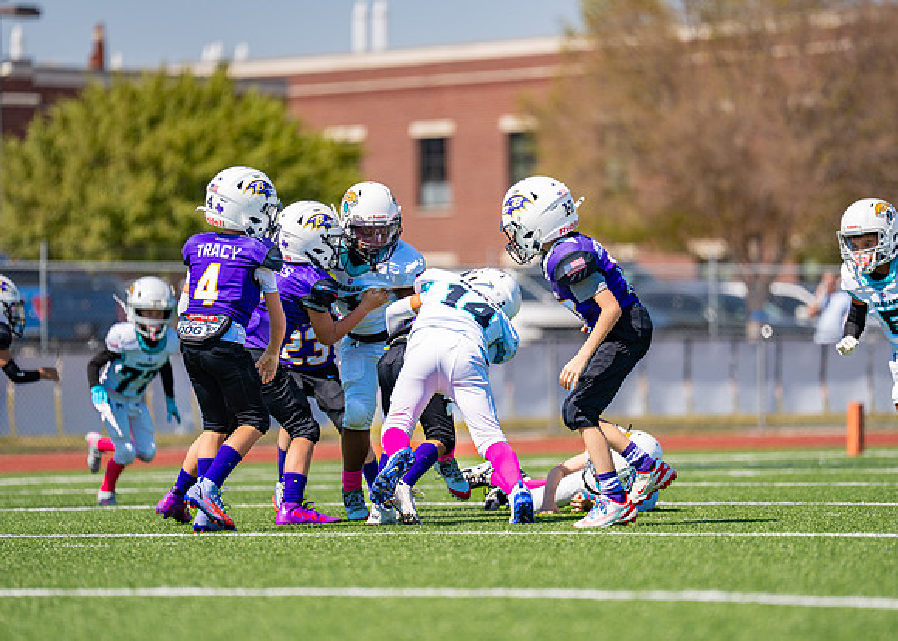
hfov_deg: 8.9
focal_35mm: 225
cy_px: 319
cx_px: 479
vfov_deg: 6.4
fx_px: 5749
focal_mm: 200
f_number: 2.8
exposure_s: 1/2000
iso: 100
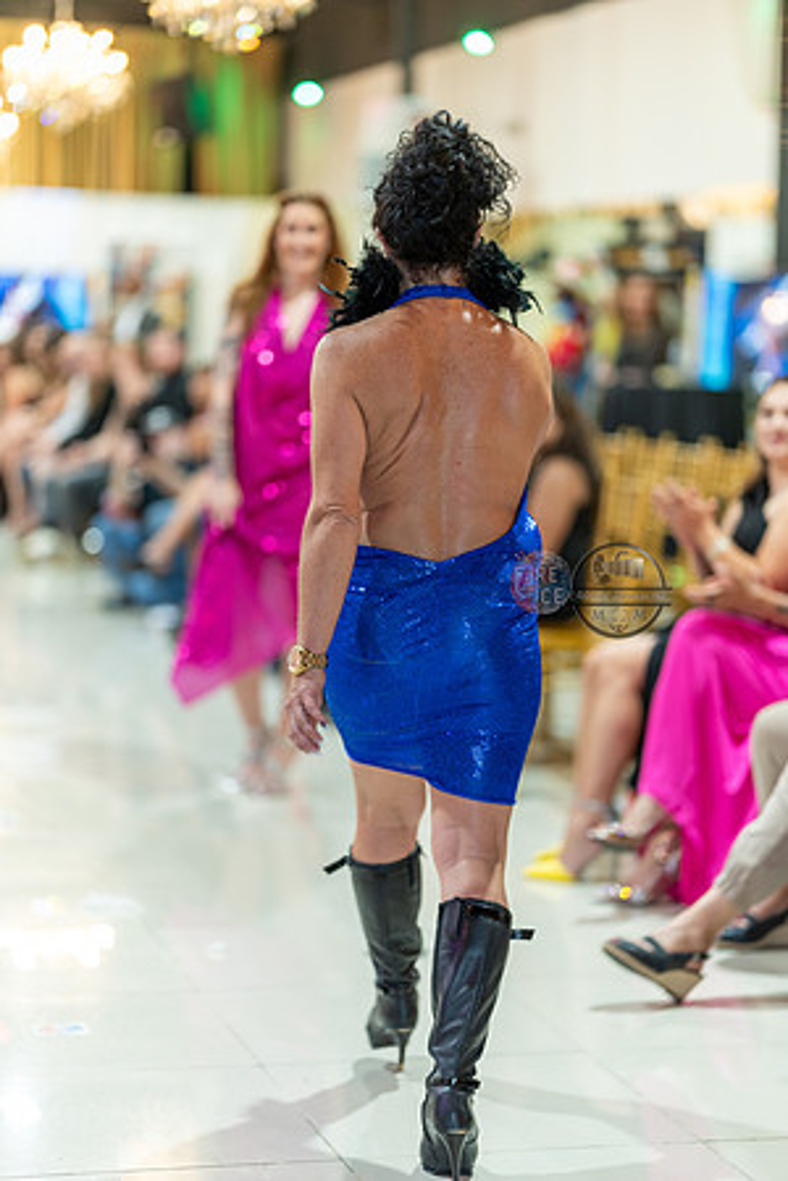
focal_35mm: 85
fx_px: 2791
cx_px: 394
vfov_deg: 23.9
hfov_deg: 16.1
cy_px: 590
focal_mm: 85
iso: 400
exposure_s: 1/160
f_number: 1.4
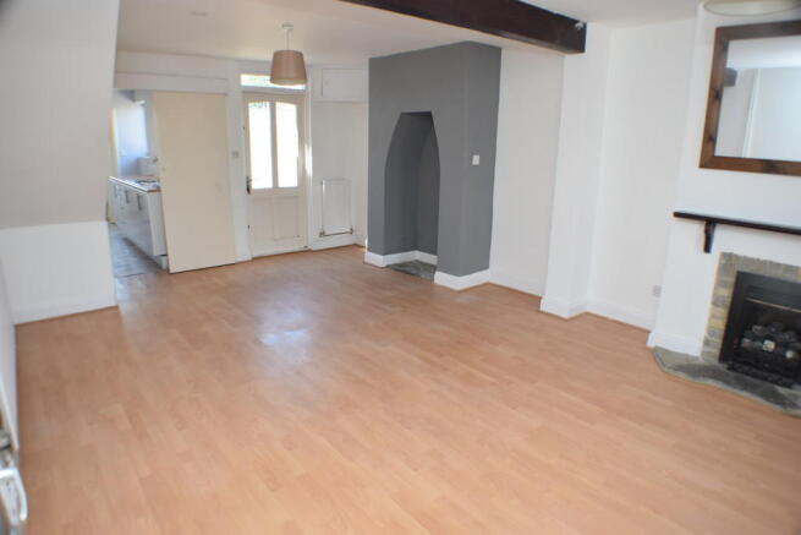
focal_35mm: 27
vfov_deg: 48.0
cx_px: 400
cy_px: 268
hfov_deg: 67.4
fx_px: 601
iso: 400
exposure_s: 1/100
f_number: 5
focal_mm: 18
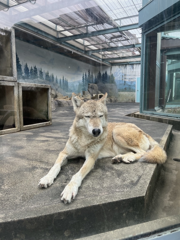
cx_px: 90
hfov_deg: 53.1
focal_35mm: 26
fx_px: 180
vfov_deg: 67.3
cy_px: 120
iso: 50
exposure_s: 1/163
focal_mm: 5.1
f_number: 1.6
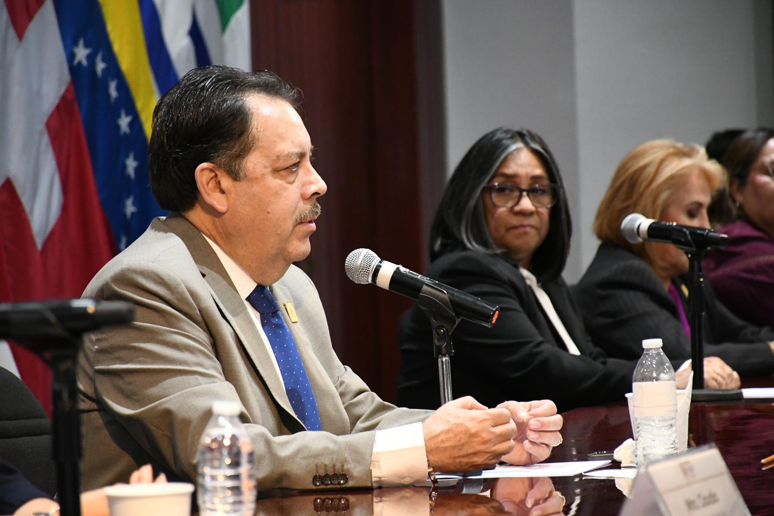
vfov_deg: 6.5
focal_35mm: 210
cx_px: 387
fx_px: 4515
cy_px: 258
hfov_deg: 9.8
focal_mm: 140
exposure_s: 1/100
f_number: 5.6
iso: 4000
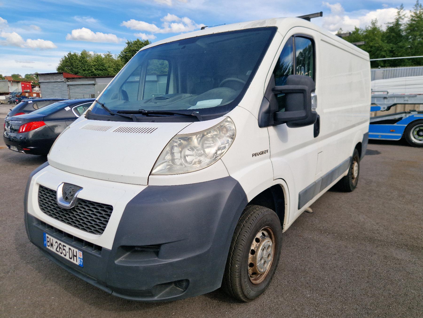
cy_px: 159
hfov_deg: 73.9
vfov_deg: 58.9
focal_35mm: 23
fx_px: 281
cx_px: 212
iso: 50
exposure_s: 1/1250
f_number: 1.8
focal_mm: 5.4
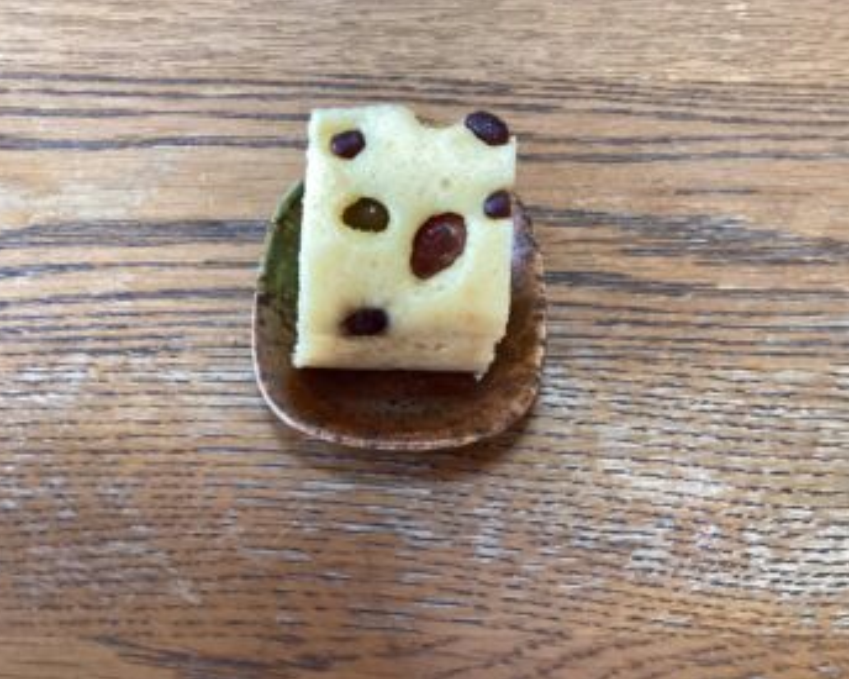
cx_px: 423
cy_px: 342
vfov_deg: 44.5
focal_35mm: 33
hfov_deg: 54.2
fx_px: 829
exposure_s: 1/60
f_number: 2.4
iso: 200
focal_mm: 3.3
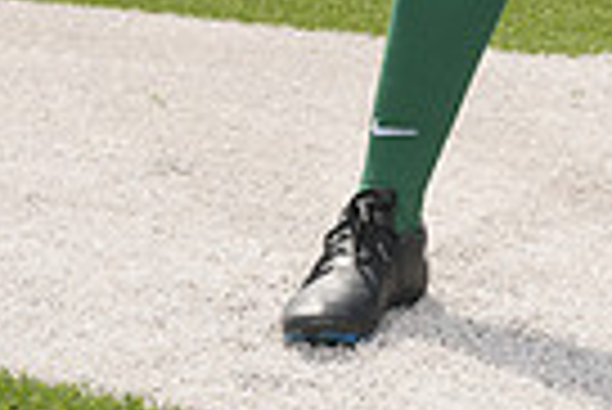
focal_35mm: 155
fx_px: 2638
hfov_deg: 13.1
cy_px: -581
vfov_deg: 8.2
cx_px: 562
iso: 125
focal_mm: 47
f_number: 9
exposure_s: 1/200
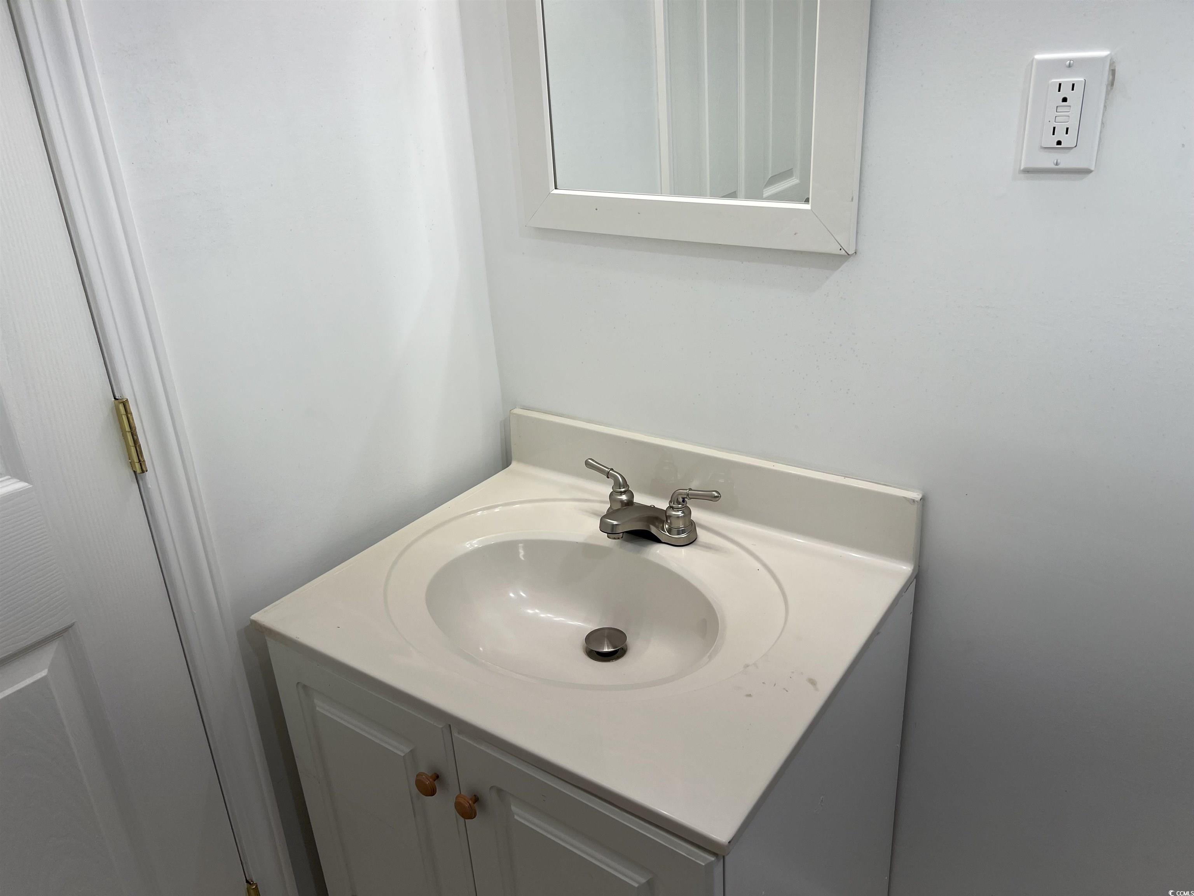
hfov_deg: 67.3
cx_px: 597
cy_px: 448
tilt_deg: -23.6
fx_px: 897
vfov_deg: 53.1
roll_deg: +2.6
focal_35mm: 26
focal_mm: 5.7
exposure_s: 1/271
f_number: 1.5
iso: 40
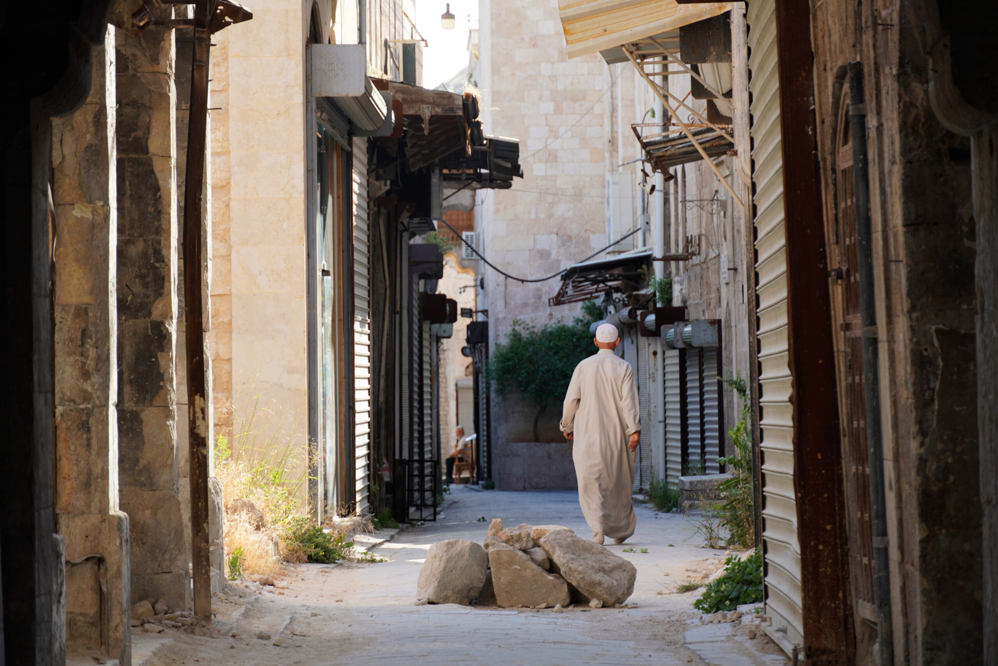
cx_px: 499
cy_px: 333
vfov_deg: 8.3
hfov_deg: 12.5
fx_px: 4574
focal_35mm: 165
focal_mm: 110
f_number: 5.6
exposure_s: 1/200
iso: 200
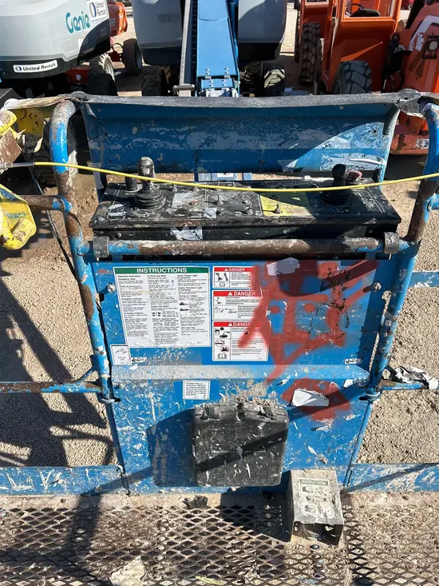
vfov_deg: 67.3
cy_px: 293
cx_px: 220
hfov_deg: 53.1
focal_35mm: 26
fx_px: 440
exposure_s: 1/3571
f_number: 1.5
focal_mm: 5.7
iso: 50
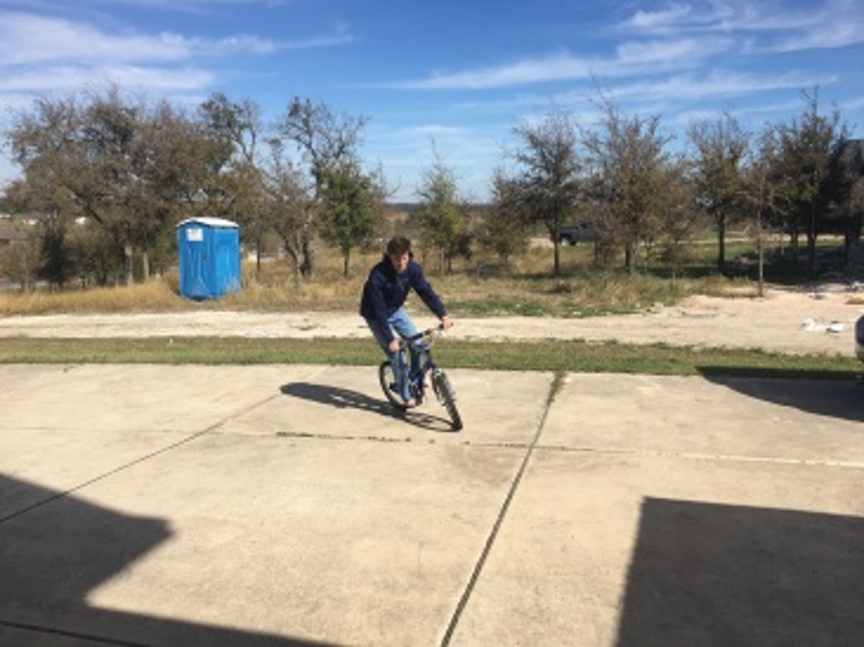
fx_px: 723
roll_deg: +0.7
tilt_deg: -8.8
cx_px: 432
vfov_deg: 48.2
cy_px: 324
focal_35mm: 29
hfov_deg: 61.7
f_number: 2.2
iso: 25
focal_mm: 4.15
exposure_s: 1/2262
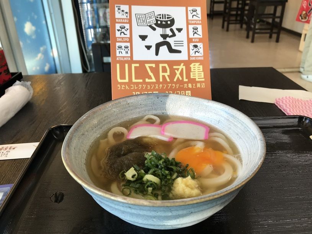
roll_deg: +2.3
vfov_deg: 49.7
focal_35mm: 28
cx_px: 156
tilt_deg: -27.1
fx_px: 252
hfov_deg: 63.5
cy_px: 117
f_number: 1.8
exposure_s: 1/127
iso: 20
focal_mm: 3.99
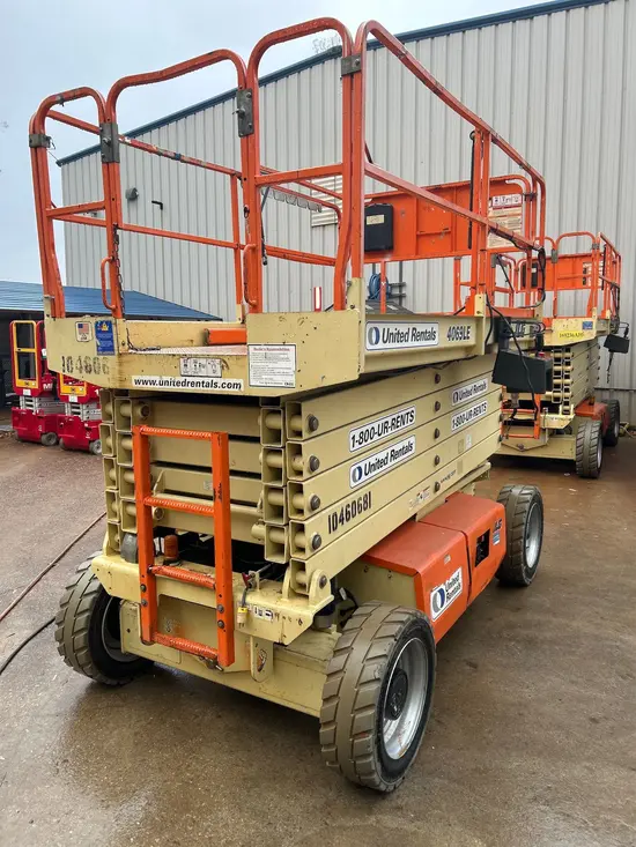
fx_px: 637
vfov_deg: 67.3
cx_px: 318
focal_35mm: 26
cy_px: 424
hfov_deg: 53.1
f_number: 1.5
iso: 40
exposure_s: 1/144
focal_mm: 5.7
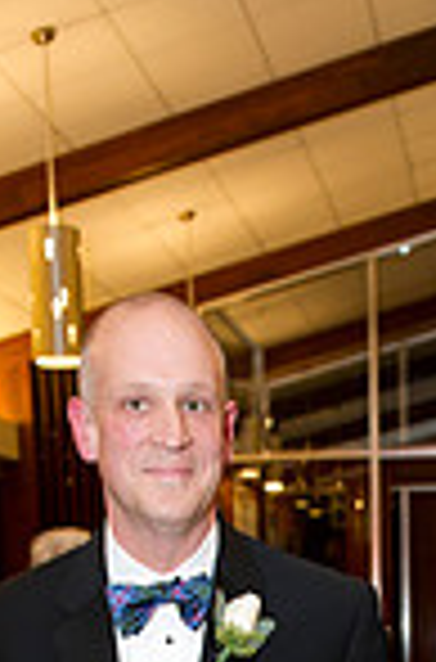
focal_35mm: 86
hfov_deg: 15.7
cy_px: 959
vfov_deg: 20.6
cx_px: 294
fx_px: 1573
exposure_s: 1/160
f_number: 4
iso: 1600
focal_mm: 28
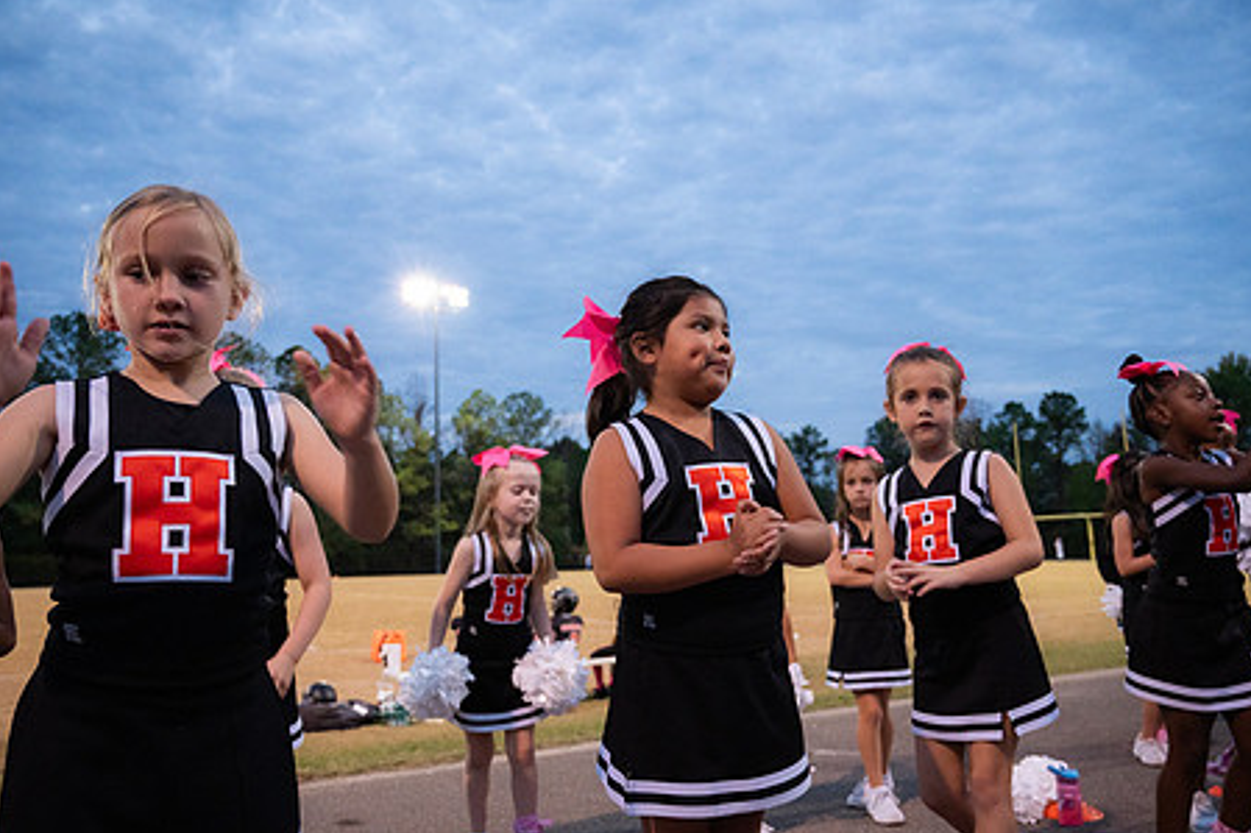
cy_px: 443
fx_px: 1077
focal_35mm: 31
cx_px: 644
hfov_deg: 60.3
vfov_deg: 42.3
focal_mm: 24
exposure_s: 1/400
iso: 3200
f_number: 4
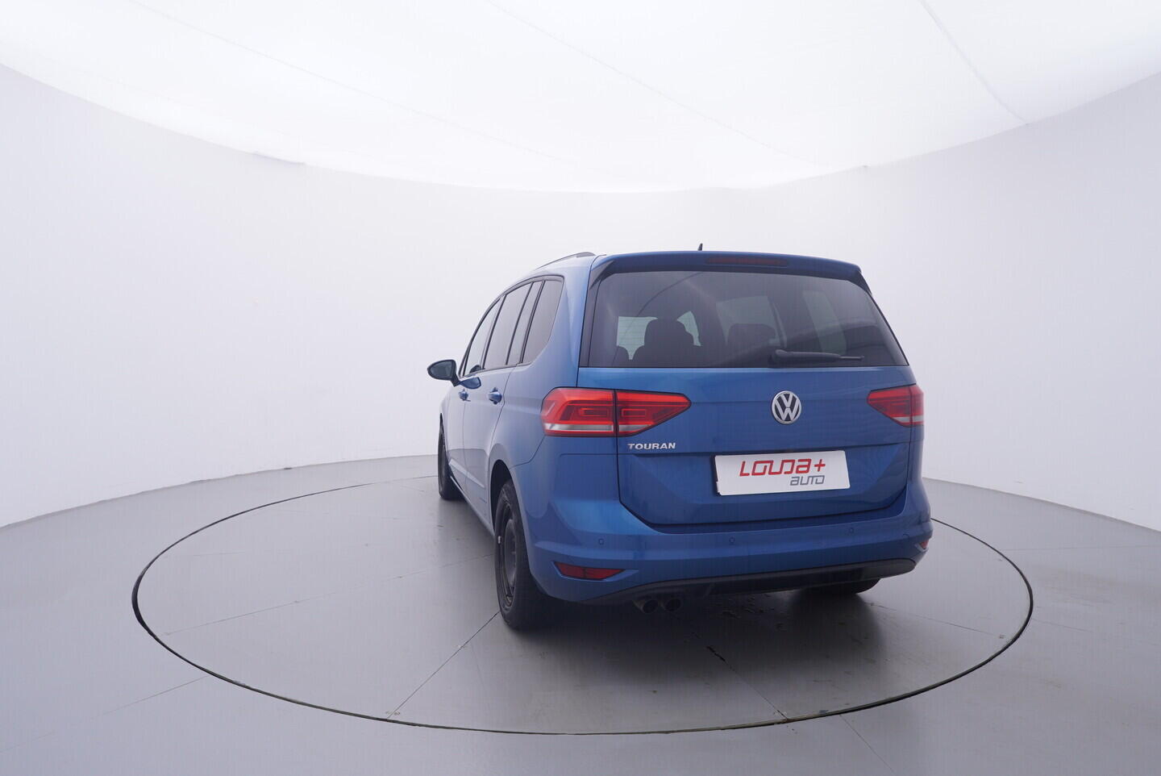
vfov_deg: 56.2
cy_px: 388
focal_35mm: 22
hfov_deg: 77.3
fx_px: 726
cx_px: 580
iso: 200
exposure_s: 1/80
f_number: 5
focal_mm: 15
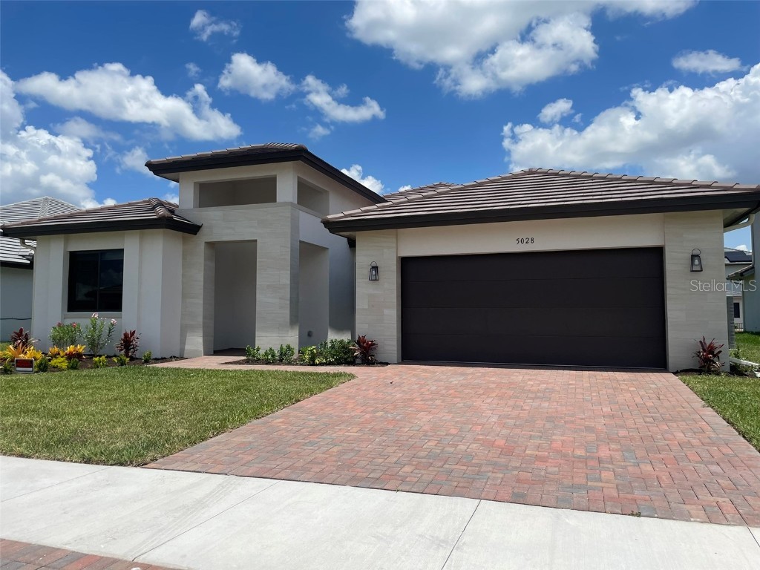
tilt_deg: +3.5
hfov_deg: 67.3
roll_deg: +0.8
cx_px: 380
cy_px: 285
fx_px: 571
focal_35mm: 26
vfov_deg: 53.1
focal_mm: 4.2
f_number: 1.6
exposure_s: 1/8403
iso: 50
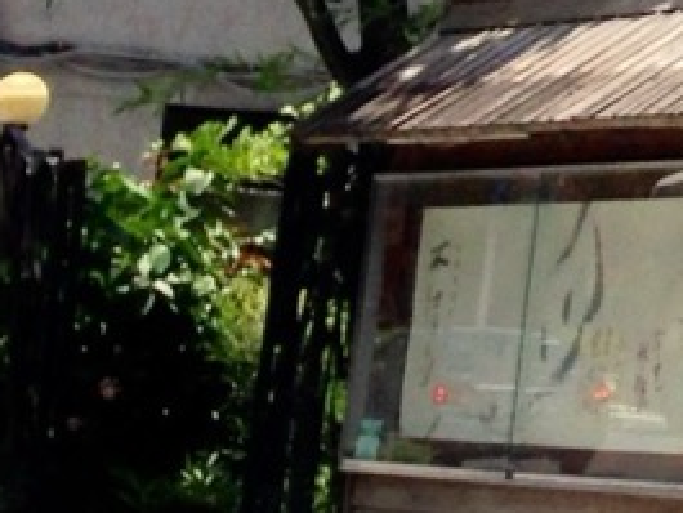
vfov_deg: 7.2
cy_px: -449
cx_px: 1938
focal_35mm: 199
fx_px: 3928
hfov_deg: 8.5
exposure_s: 1/847
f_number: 2.4
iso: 50
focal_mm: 4.12
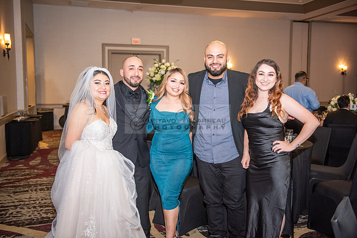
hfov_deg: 50.7
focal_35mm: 38
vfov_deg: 35.1
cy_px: 119
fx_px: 377
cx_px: 178
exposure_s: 1/200
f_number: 2.8
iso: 1600
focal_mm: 38
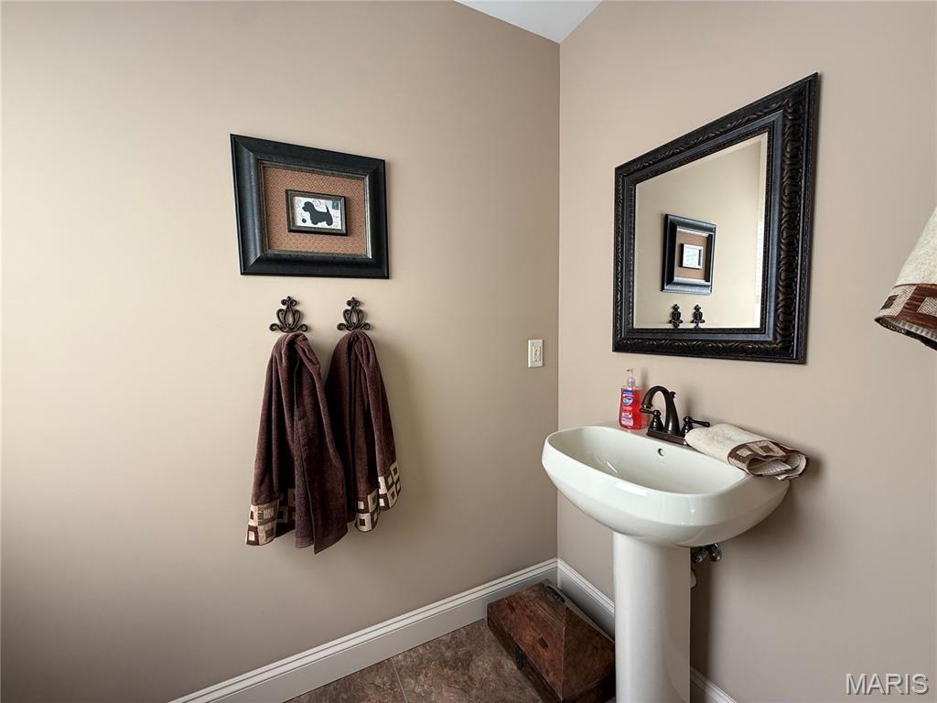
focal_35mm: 14
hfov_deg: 102.1
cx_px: 468
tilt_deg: -3.5
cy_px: 352
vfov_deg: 85.7
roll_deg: +1.0
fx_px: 379
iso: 100
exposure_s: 1/99
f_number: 2.2
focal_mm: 2.22
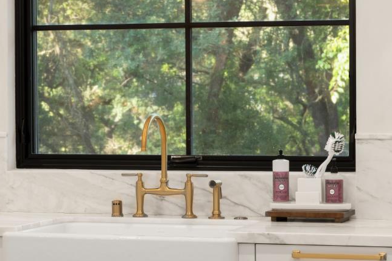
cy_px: 69
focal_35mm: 156
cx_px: 158
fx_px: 1698
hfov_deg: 13.2
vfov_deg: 8.8
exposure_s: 1/1.67
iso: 250
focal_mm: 67
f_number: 9
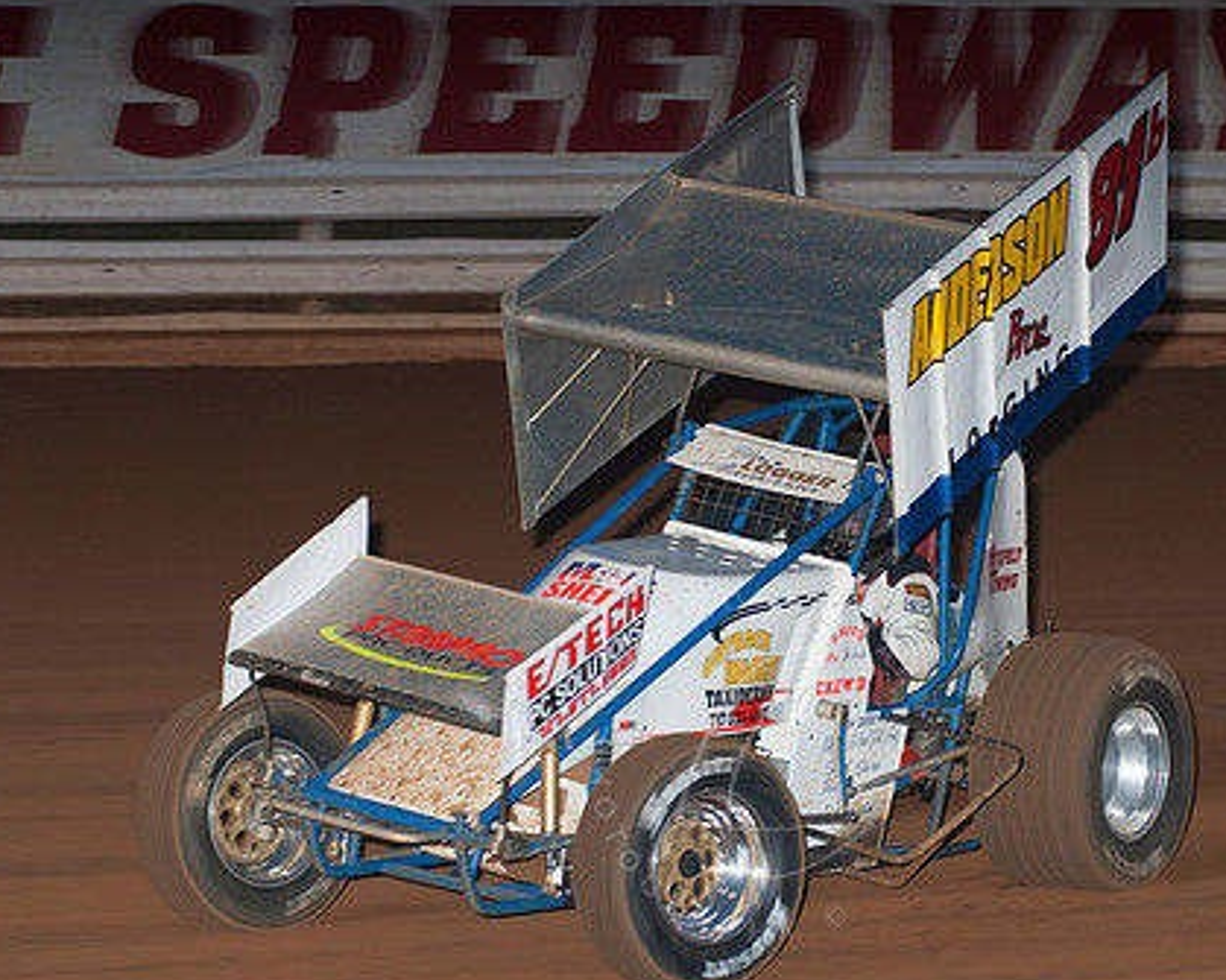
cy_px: 491
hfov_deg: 12.4
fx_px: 5659
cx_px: 764
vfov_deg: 9.9
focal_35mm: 156
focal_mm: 80
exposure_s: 1/400
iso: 200
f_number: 4
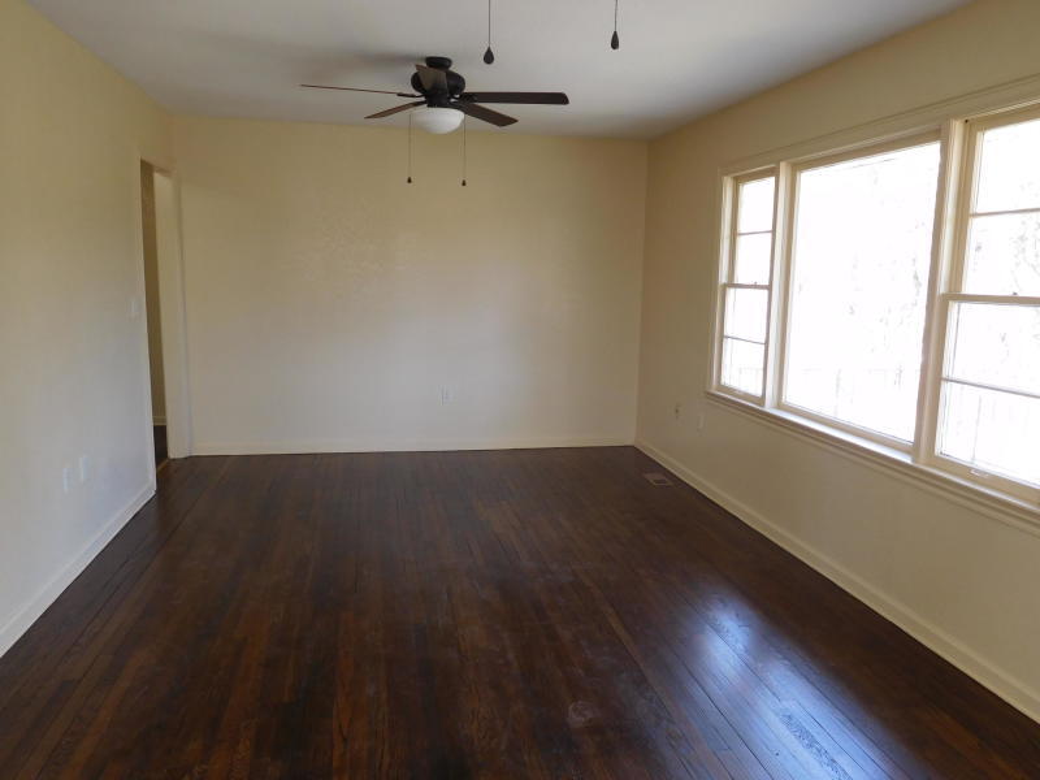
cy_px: 390
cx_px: 520
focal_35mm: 25
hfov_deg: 69.4
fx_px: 751
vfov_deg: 54.9
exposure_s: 1/30
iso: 125
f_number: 3.4
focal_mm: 4.5
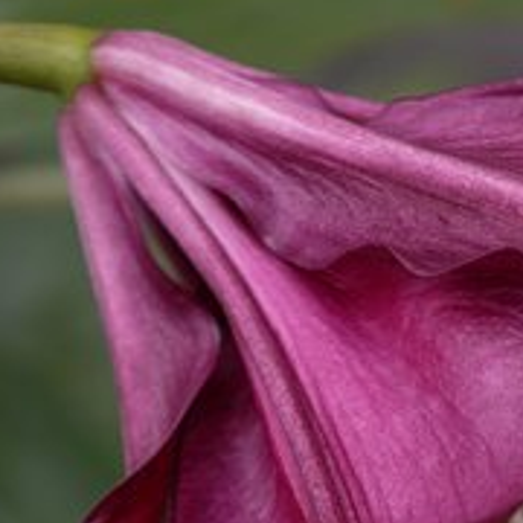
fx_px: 4290
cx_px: 625
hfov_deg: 6.9
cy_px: 503
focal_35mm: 251
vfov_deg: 7.0
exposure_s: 1/200
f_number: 5.6
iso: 100
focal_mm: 50
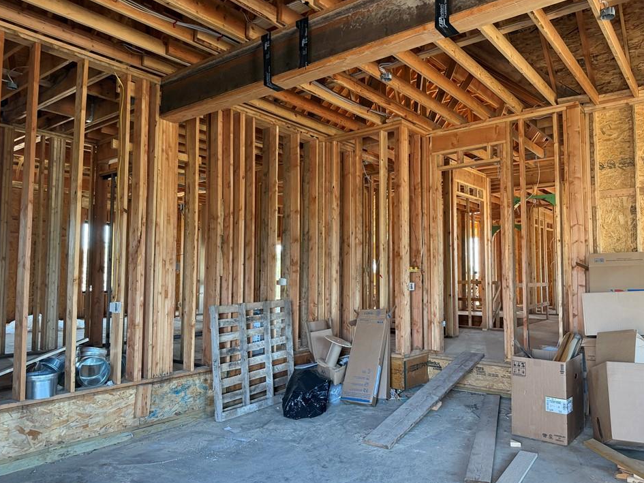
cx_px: 339
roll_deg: -0.2
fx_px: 484
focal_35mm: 26
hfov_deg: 67.2
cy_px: 242
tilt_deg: +4.6
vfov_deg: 53.1
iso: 250
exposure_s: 1/60
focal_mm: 6.76
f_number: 1.78
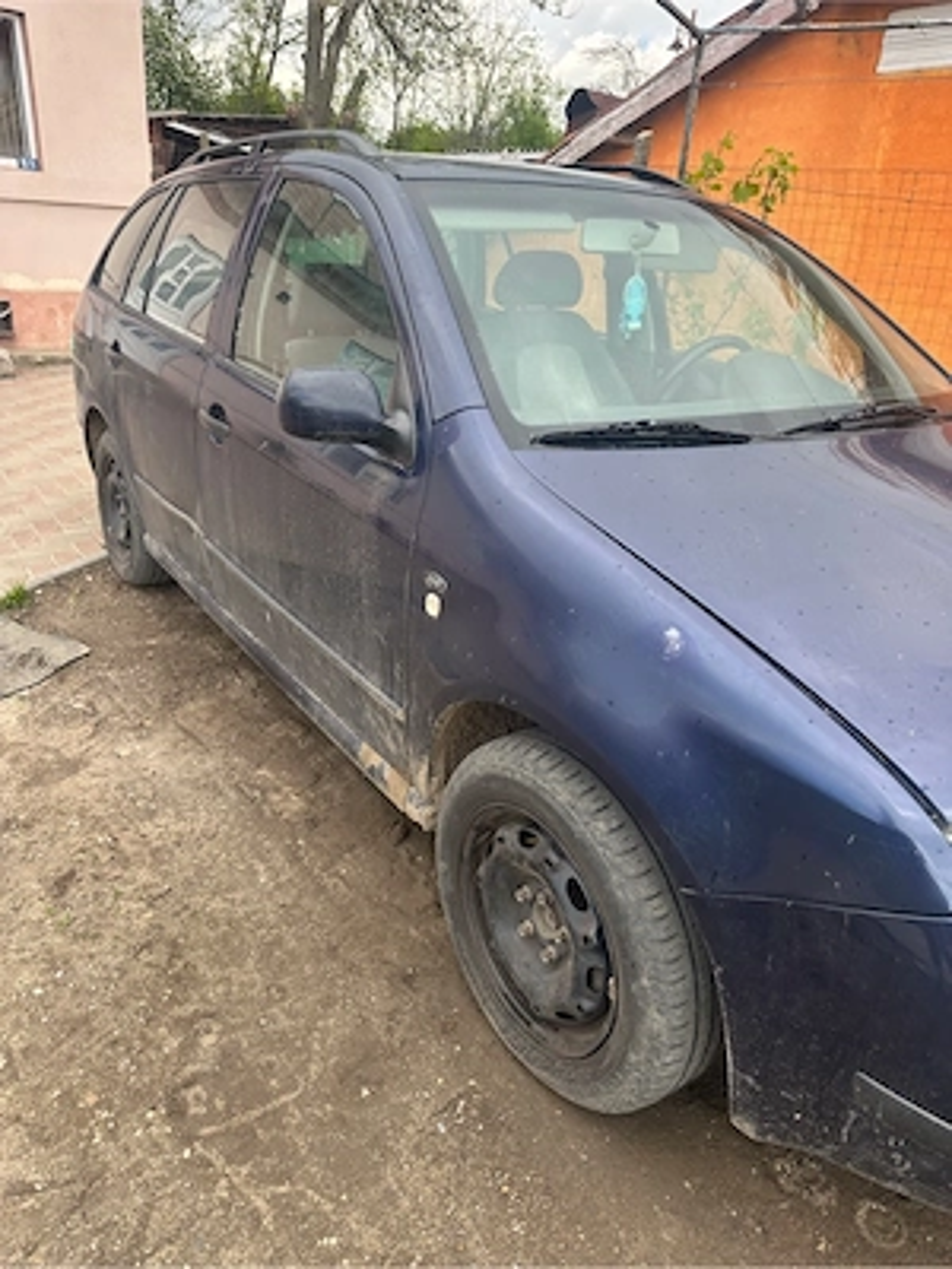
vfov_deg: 71.6
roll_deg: -3.0
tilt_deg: -20.7
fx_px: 880
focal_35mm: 24
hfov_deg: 56.8
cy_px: 634
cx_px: 476
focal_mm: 6.86
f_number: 1.78
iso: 80
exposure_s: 1/803
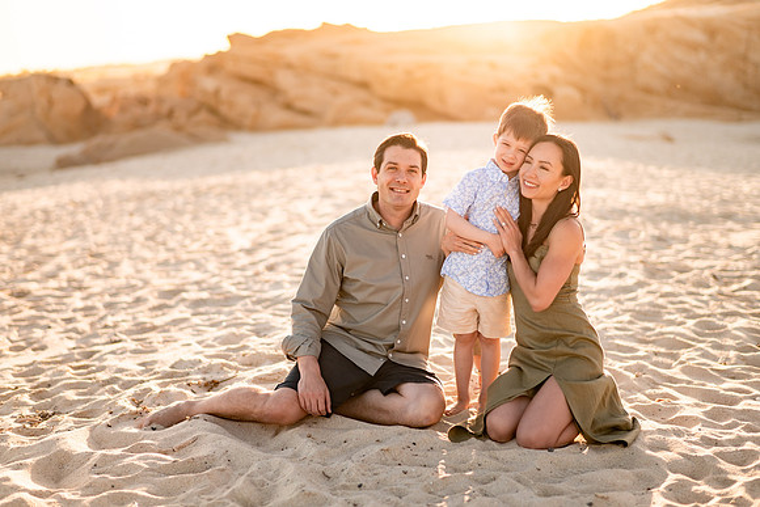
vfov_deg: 23.4
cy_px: 254
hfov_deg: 34.5
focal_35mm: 58
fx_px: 1225
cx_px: 380
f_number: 1.8
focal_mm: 58
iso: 100
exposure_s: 1/3200
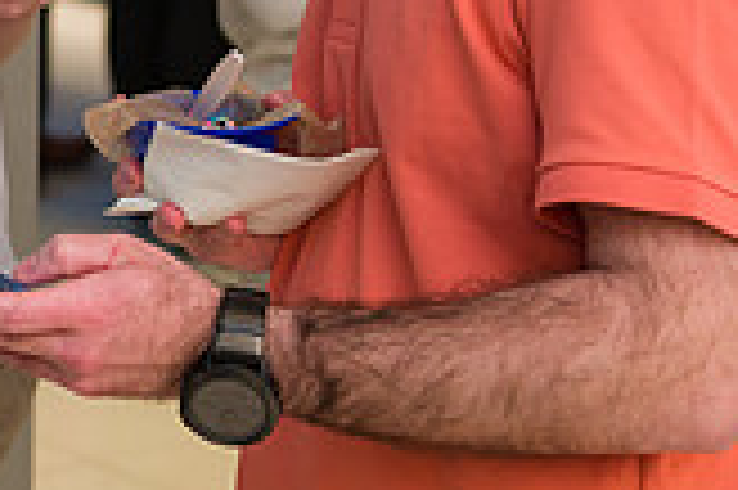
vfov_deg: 8.0
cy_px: -157
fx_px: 3481
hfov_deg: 11.9
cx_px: -140
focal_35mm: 170
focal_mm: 48
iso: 500
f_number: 4
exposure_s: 1/200
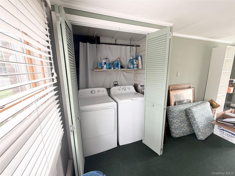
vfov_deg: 85.7
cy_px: 88
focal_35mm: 14
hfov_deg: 102.1
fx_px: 95
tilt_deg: -9.4
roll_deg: +0.9
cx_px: 118
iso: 125
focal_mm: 2.22
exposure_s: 1/121
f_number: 2.2
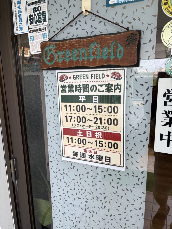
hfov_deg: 53.1
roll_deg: +4.1
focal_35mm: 26
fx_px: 172
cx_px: 86
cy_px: 114
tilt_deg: -12.5
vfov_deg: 67.3
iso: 40
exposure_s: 1/275
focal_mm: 5.96
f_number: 1.6
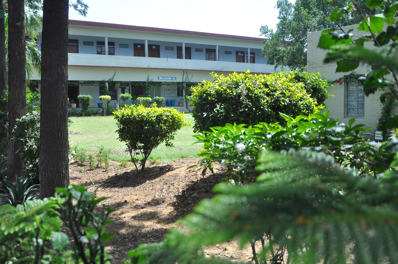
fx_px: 393
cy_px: 117
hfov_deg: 53.7
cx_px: 195
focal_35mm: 36
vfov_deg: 37.2
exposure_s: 1/500
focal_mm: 21
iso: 200
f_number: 3.8
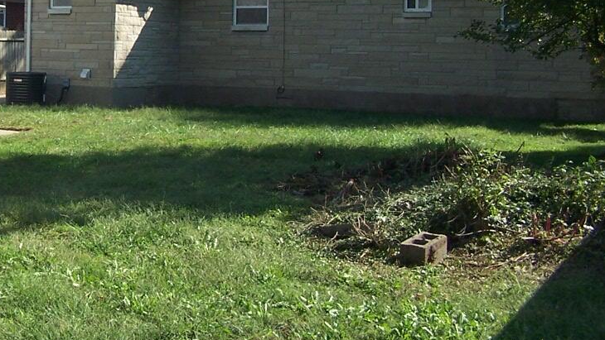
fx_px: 1412
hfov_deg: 23.6
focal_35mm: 88
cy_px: 37
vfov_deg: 13.6
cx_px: 80
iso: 80
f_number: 2.8
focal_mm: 6.3
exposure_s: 1/750
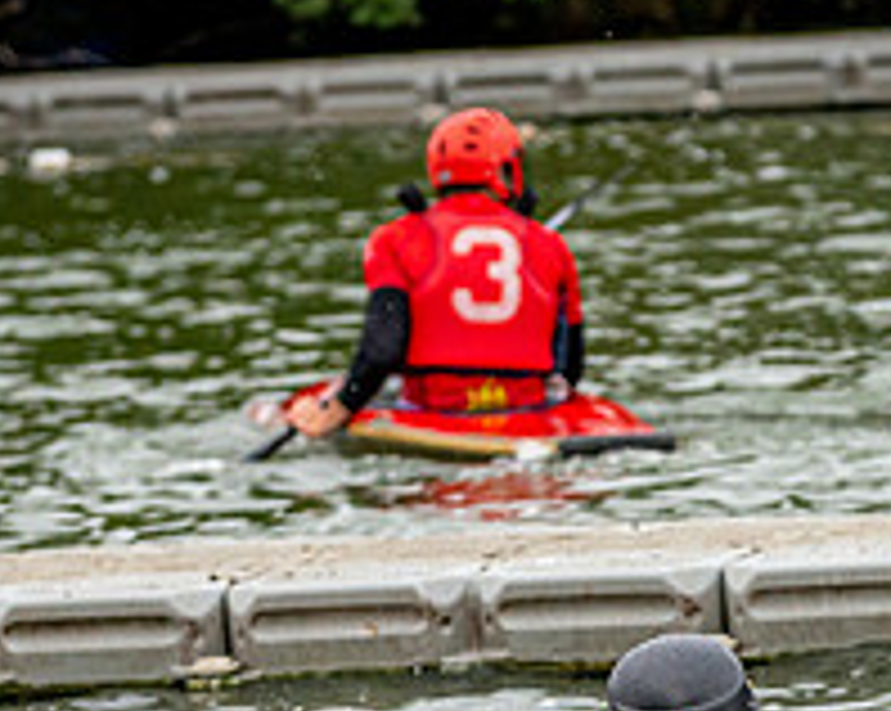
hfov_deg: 2.6
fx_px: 19284
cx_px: 833
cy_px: 1124
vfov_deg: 2.1
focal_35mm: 732
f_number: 4.5
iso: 2500
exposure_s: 1/3200
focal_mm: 200
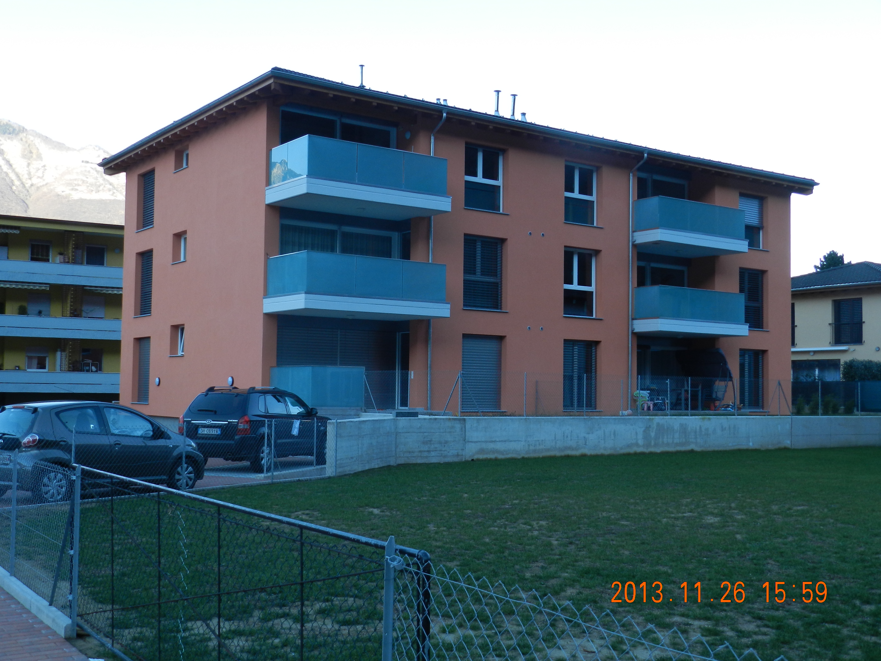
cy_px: 330
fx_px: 967
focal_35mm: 38
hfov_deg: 49.0
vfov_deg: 37.7
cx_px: 440
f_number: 4
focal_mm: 6.7
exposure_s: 1/200
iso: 160
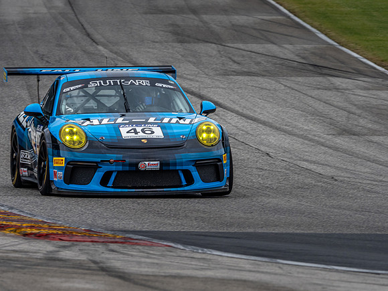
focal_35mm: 601
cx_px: 194
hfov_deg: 3.3
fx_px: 6736
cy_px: 146
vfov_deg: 2.5
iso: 400
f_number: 9
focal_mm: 300
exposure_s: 1/400
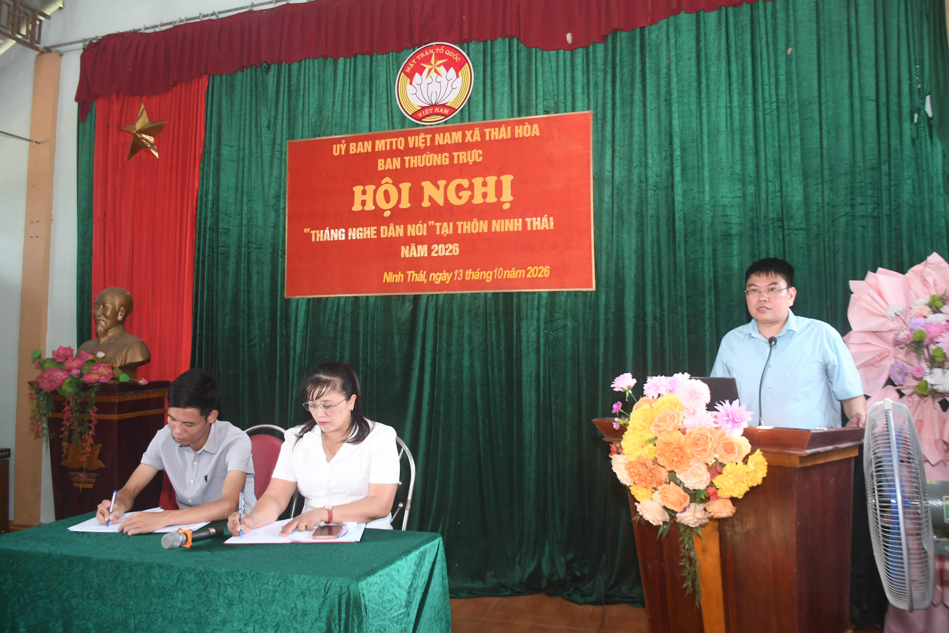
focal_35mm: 30
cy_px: 316
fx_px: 791
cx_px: 474
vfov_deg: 43.6
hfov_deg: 61.9
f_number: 3.5
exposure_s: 1/100
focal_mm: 20
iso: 1250
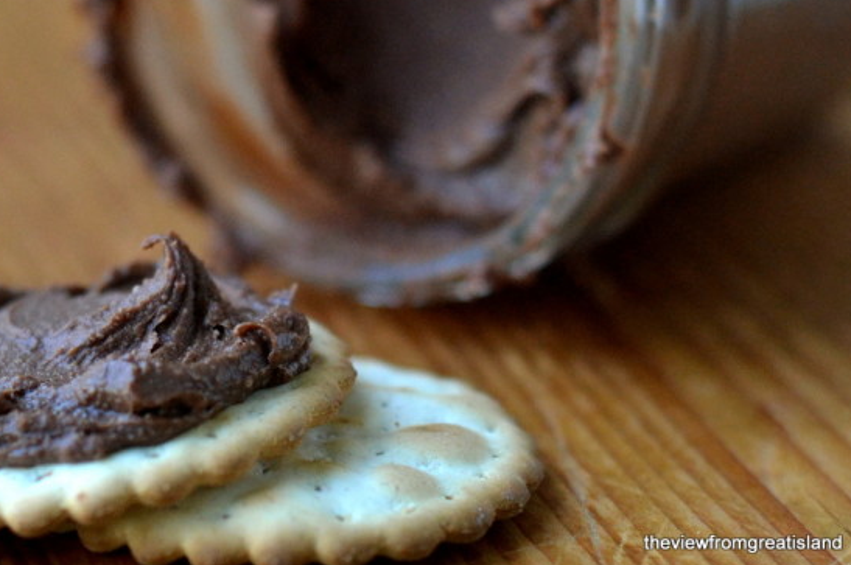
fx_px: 2266
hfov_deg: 21.2
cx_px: 324
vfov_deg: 14.2
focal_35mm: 96
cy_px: 213
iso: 1400
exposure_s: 1/500
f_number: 2.8
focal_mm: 50
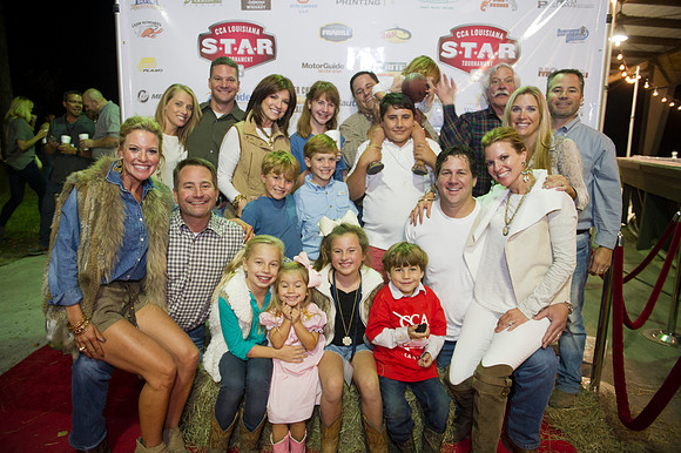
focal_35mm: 24
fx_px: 454
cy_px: 226
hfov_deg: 73.8
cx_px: 340
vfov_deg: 53.1
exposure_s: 1/60
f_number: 2.8
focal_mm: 24
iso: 1250
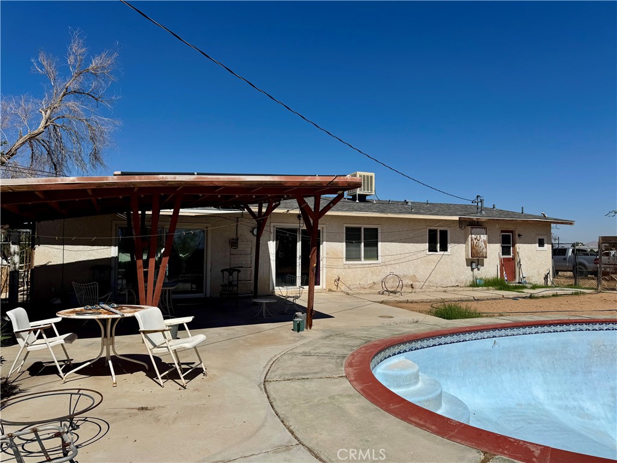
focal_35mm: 24
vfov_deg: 56.8
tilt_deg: +0.3
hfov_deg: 71.6
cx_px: 308
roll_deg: -0.3
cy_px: 232
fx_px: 428
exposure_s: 1/10417
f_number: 1.78
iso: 80
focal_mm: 6.76
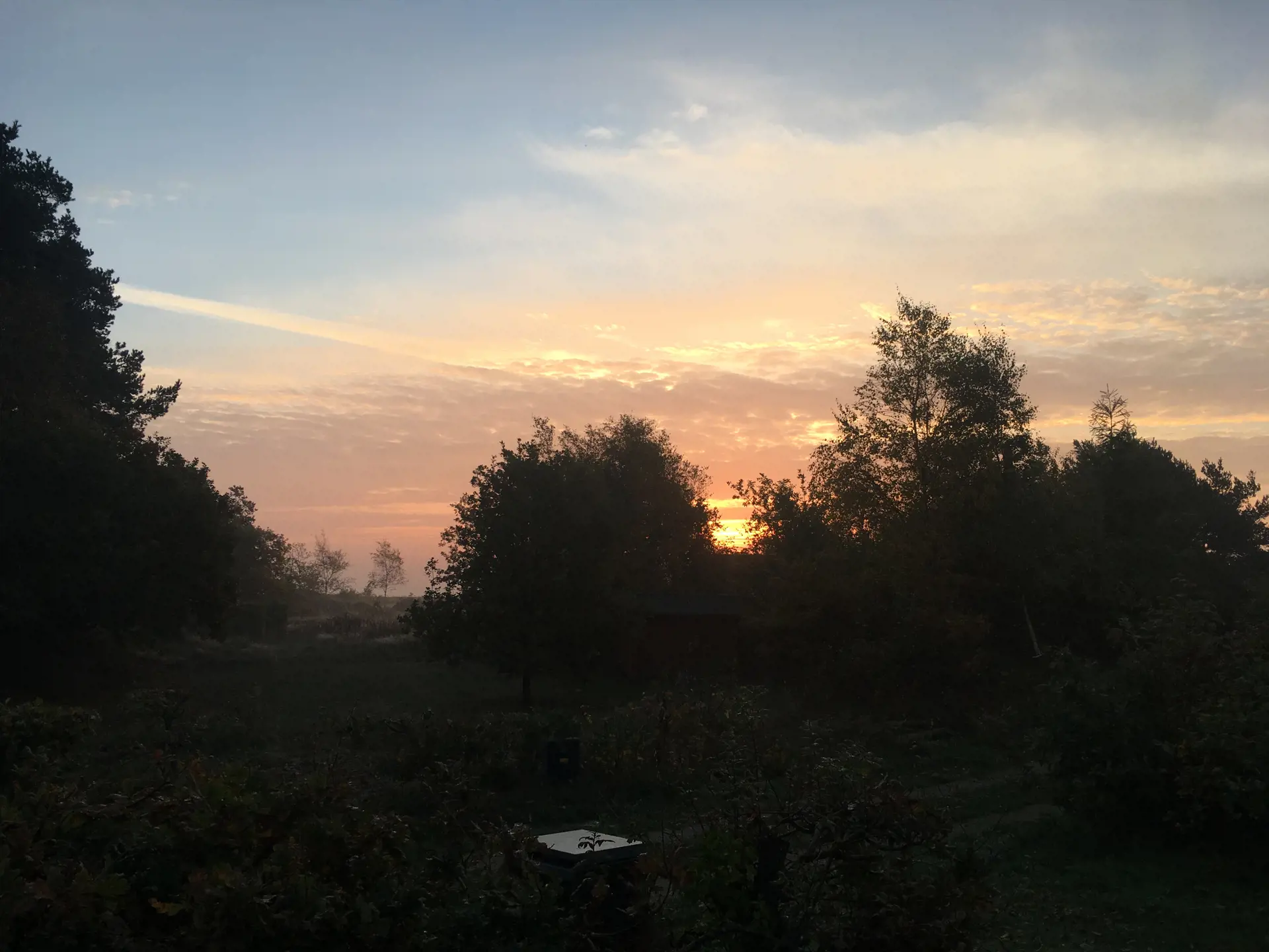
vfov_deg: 48.2
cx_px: 634
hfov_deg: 61.7
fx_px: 1063
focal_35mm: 29
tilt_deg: +5.6
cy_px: 476
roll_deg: -1.5
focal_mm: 4.15
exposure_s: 1/175
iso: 25
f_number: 2.2
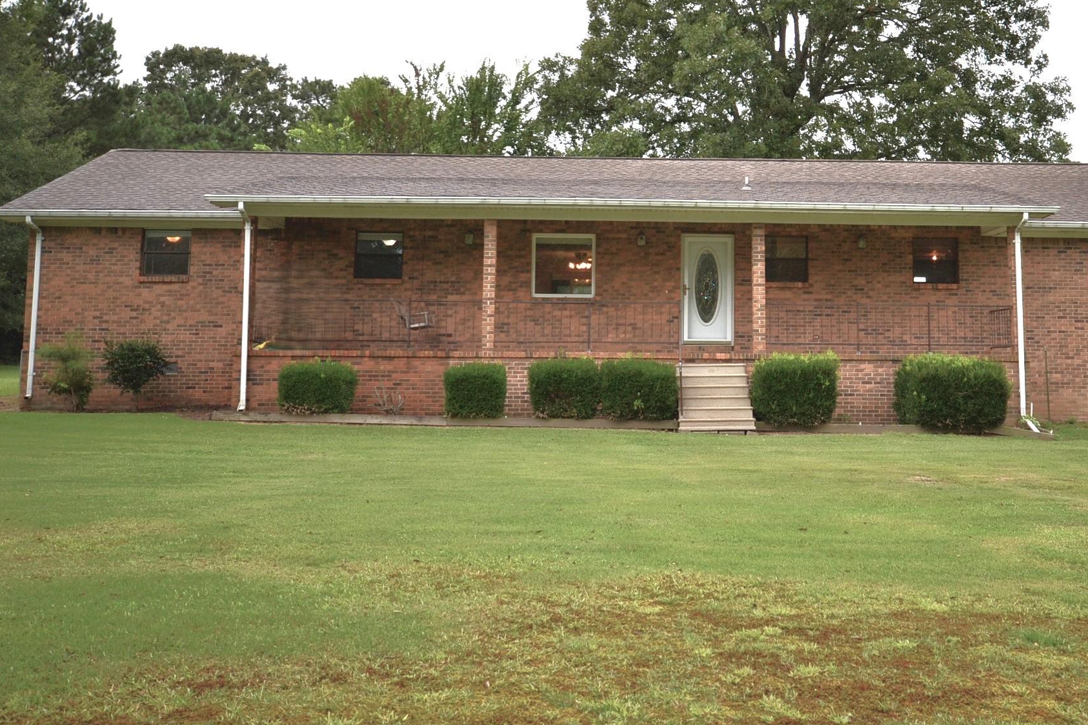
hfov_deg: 46.9
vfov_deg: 32.4
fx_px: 1239
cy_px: 254
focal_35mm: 41
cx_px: 698
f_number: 5.6
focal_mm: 20
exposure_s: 1/125
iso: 125
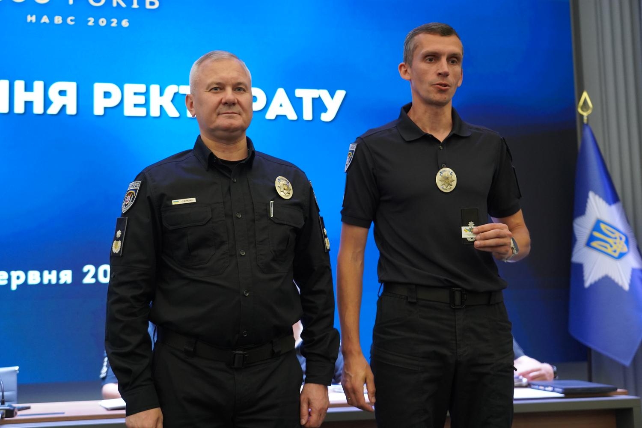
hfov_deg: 41.1
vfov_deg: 28.1
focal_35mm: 48
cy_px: 214
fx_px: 856
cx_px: 321
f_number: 4
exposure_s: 1/160
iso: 3200
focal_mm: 48
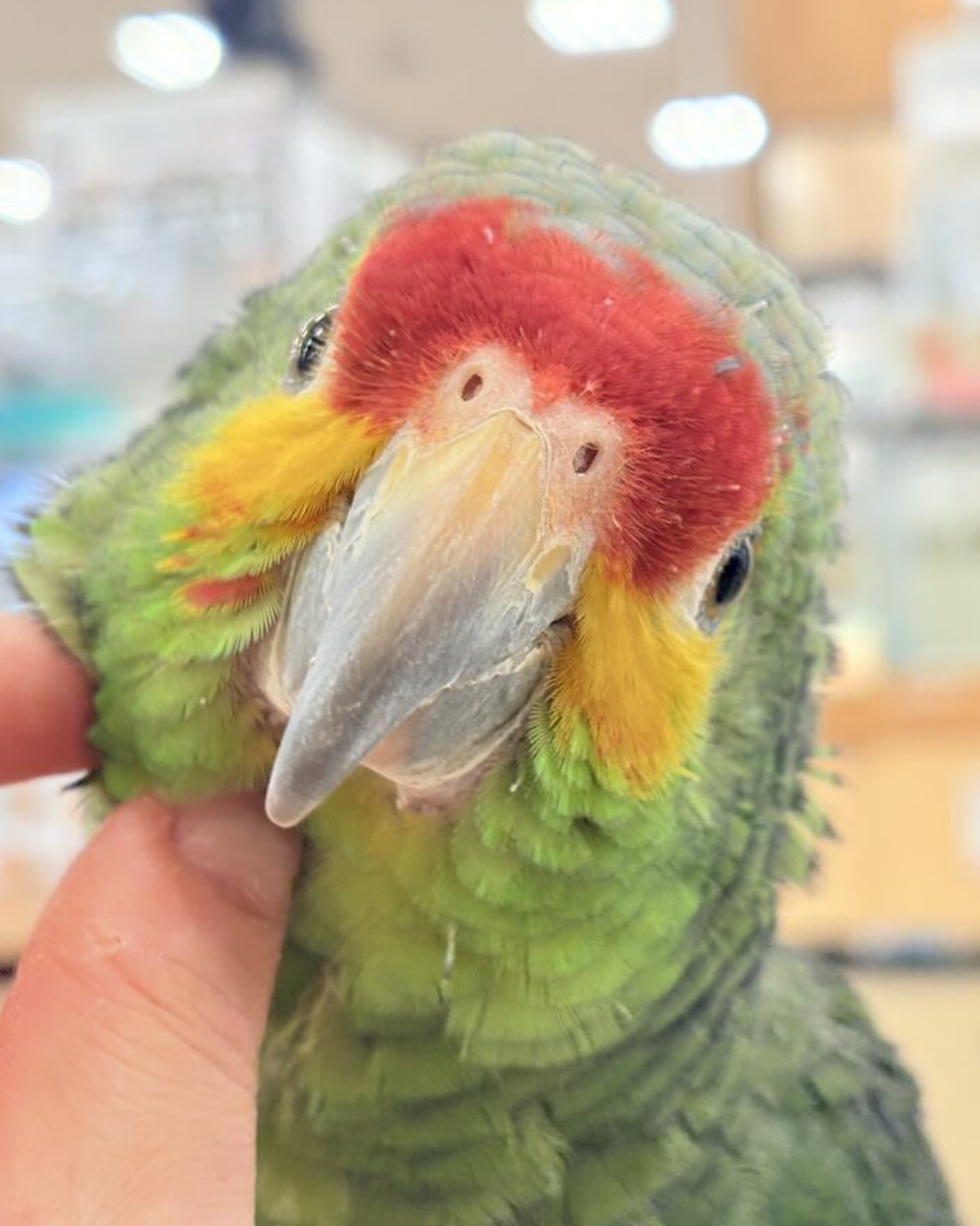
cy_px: 605
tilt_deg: +2.6
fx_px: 2502
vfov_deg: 27.5
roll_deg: +3.4
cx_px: 690
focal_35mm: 69
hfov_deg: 22.0
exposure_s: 1/50
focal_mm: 5.96
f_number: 1.6
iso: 64
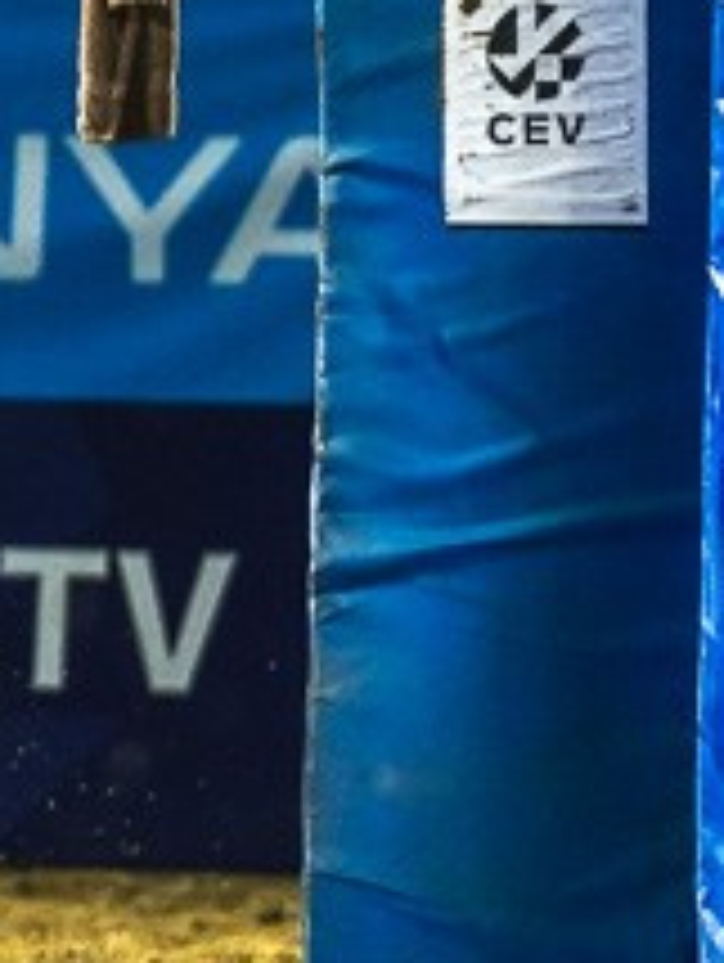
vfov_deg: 4.3
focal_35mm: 454
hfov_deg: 3.2
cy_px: -286
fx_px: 12636
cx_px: -1385
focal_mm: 79
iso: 2000
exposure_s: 1/1250
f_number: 3.2
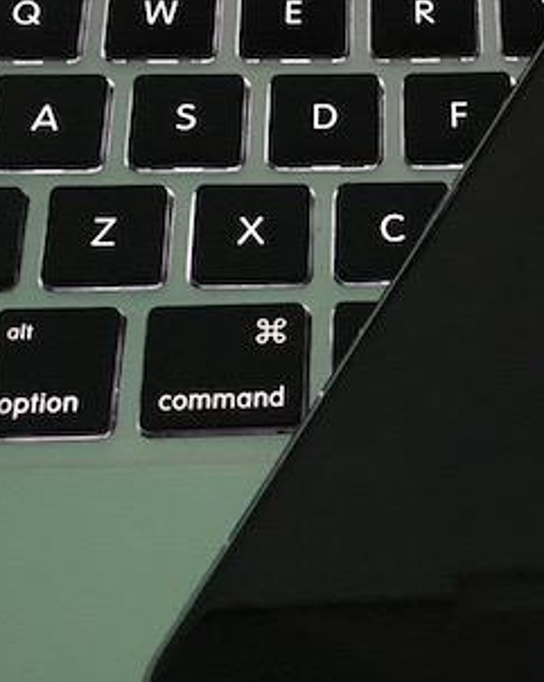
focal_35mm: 61
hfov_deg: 23.9
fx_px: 1230
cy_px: 364
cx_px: 542
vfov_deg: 31.0
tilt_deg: -58.3
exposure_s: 1/17
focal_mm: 4.15
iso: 250
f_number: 2.2
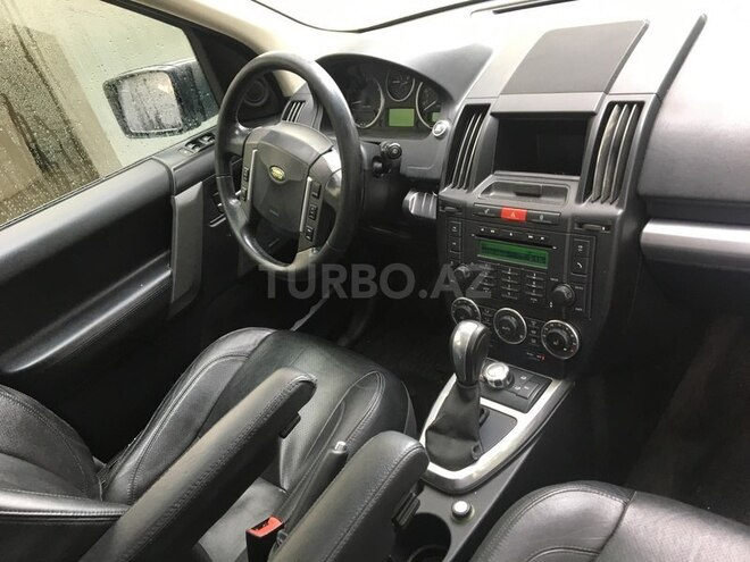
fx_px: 628
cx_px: 375
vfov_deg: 48.2
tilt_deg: -29.1
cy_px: 281
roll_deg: +16.1
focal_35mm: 29
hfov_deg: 61.7
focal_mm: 4.15
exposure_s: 1/33
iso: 50
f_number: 2.2
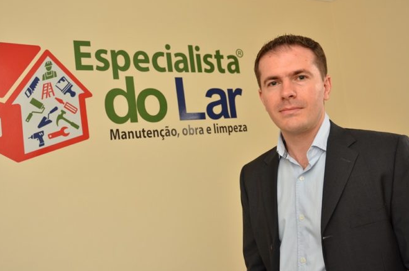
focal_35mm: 42
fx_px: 476
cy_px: 126
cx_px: 187
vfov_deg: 31.8
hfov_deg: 46.4
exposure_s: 1/50
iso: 400
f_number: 5.6
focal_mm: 24
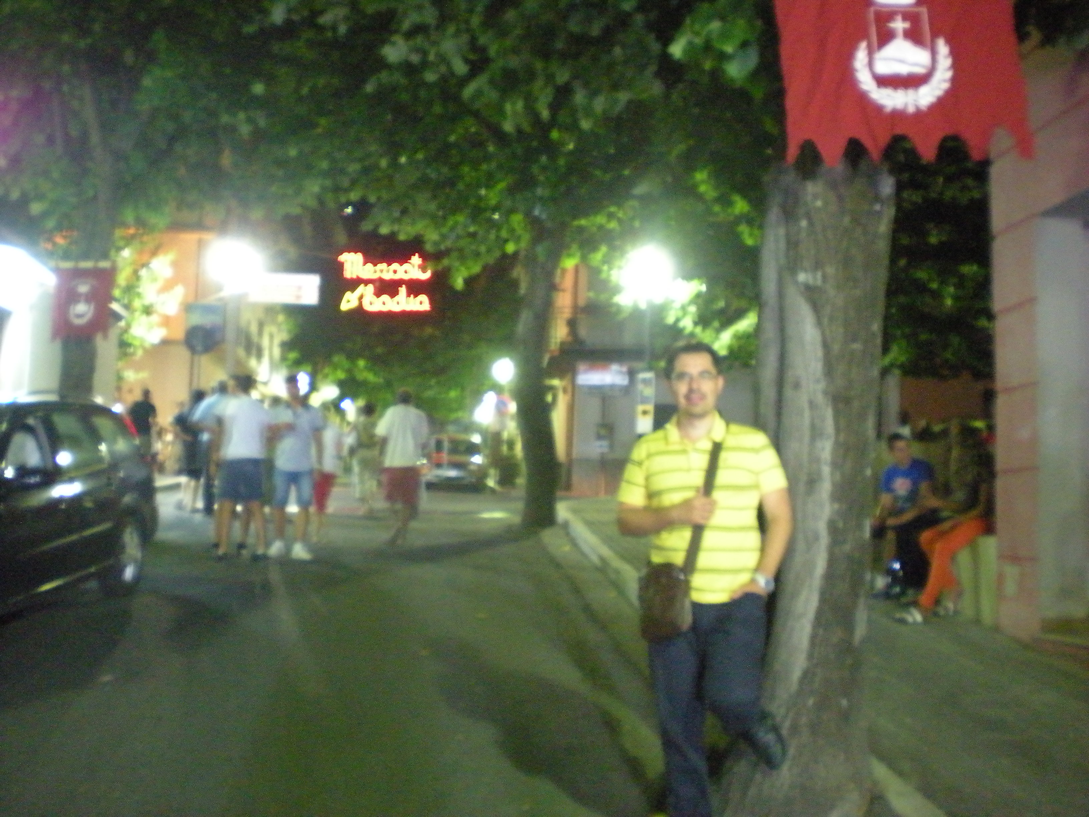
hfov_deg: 49.0
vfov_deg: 37.7
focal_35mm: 38
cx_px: 544
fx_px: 1195
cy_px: 408
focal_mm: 6.3
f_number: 3.1
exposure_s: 1/2.7
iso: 800
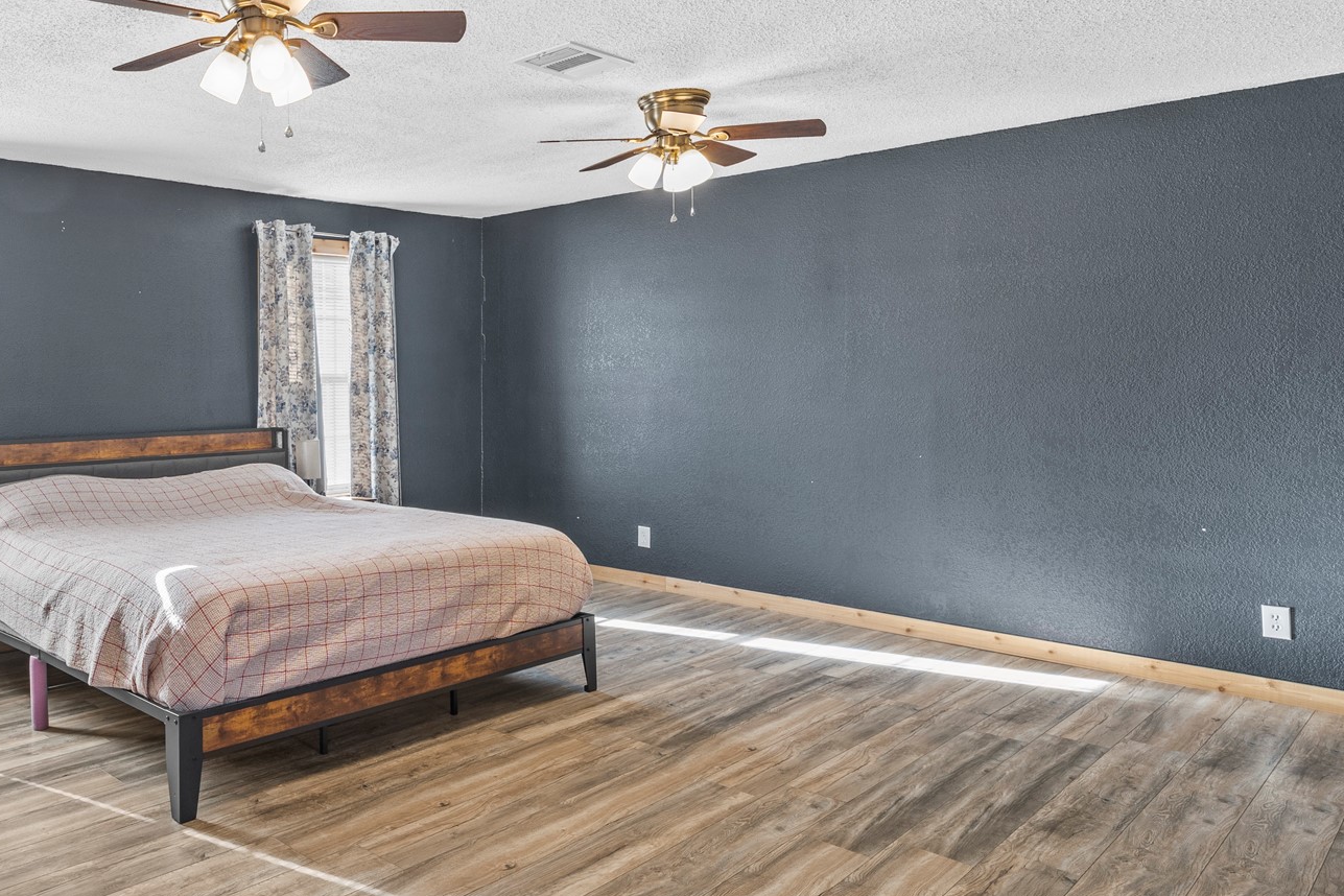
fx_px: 1008
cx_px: 290
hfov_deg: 62.3
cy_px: 387
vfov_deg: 47.8
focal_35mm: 27
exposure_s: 1
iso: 320
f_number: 9
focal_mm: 16
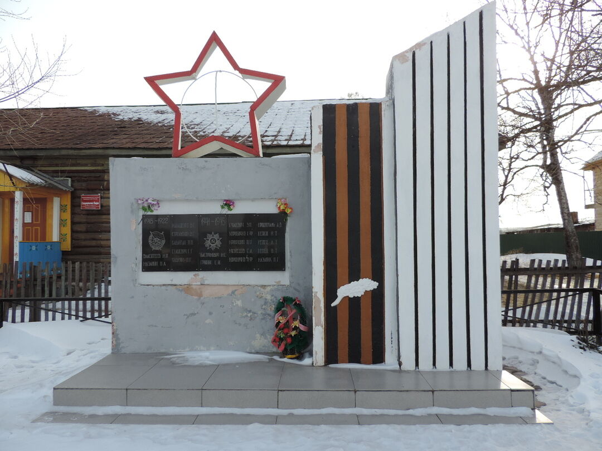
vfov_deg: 56.8
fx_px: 417
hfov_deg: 71.6
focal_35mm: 24
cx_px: 301
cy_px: 226
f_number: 3
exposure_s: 1/500
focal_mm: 4.3
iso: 80
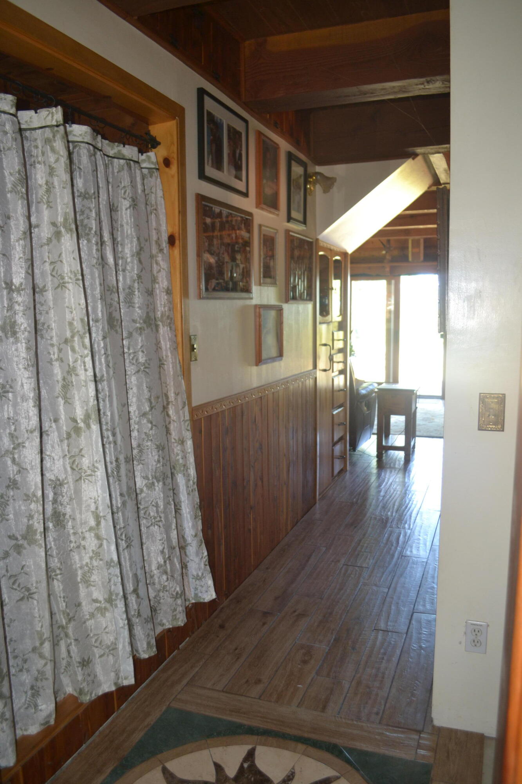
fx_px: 587
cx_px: 261
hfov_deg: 47.9
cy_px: 392
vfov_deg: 67.4
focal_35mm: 27
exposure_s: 1/30
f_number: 3.5
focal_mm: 18
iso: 500
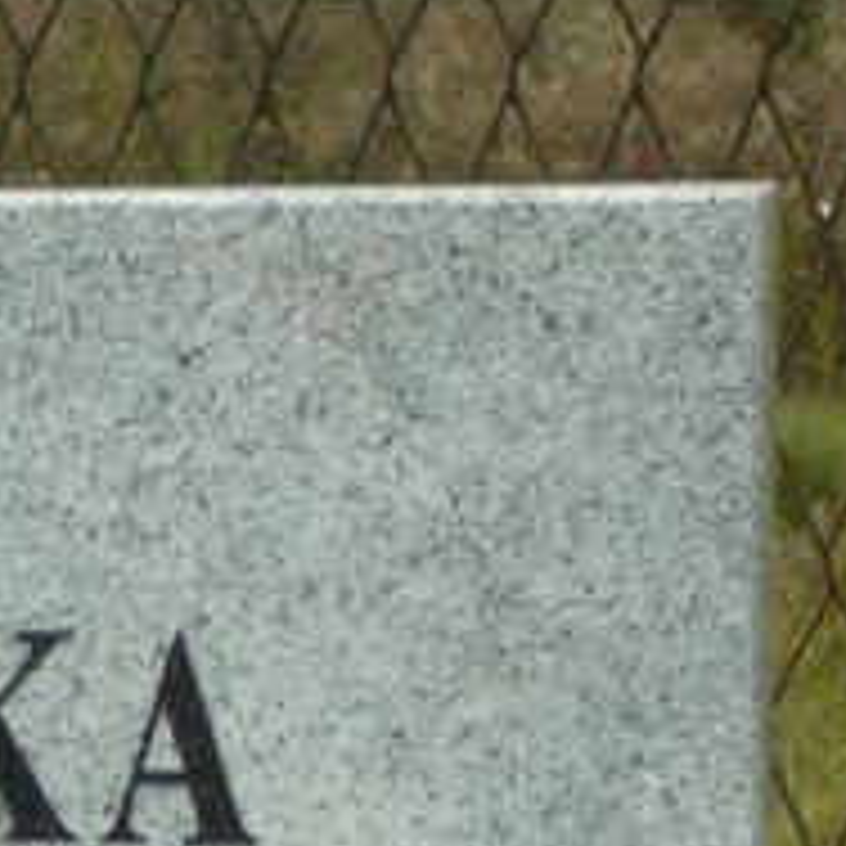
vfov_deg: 7.0
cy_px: 990
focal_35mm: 247
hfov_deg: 7.0
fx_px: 6830
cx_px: -400
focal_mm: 12.2
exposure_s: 1/250
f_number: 3.8
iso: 80
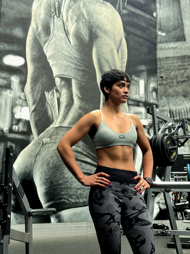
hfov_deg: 30.3
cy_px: 127
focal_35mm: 48
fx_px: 351
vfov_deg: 39.7
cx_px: 95
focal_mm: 6.76
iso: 64
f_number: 1.78
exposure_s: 1/50
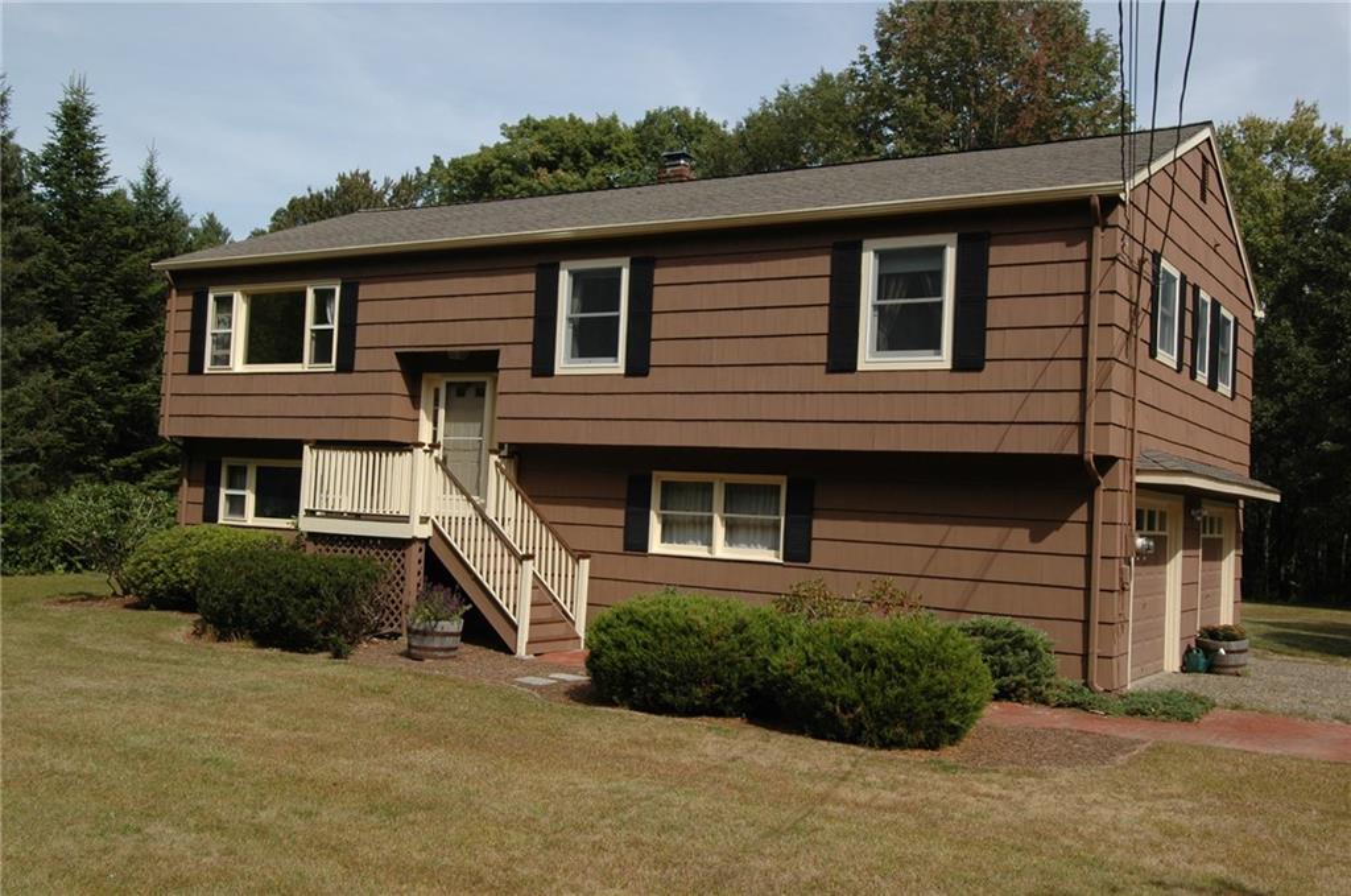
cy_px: 448
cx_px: 676
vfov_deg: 36.7
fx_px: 1349
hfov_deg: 53.2
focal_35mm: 36
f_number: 9
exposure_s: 1/320
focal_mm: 24
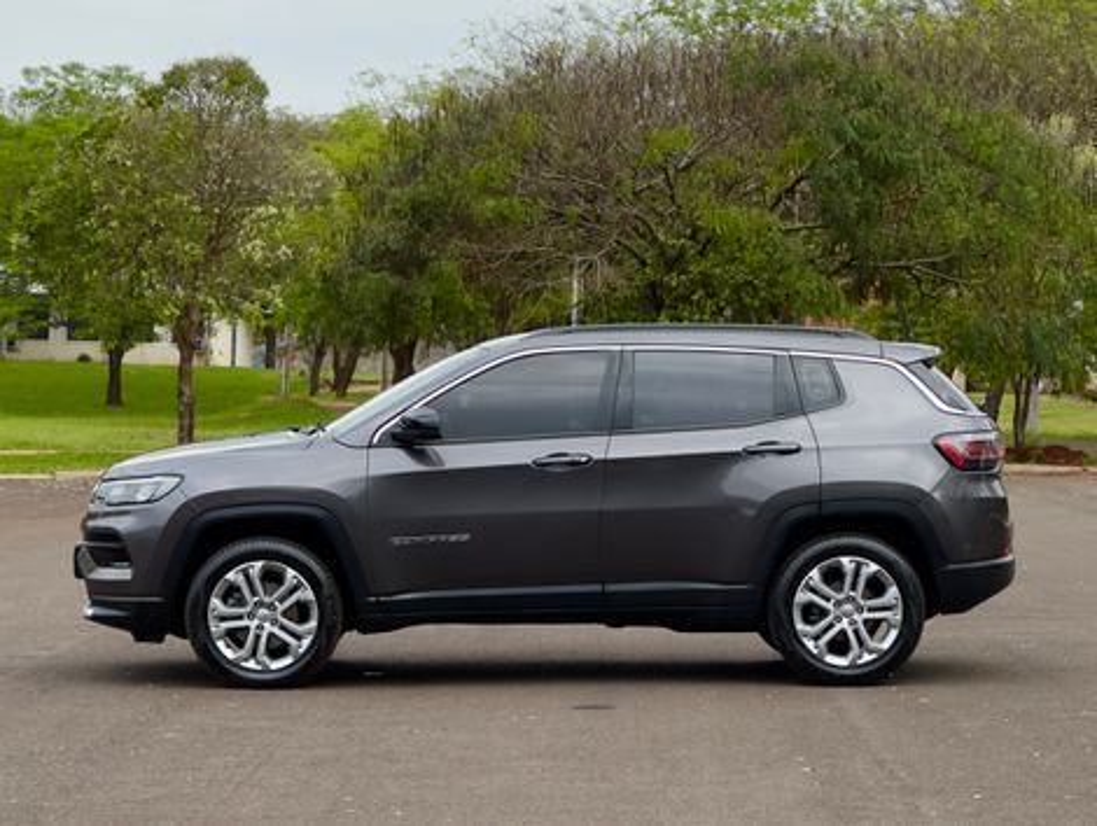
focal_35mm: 77
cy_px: 413
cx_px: 548
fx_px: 2444
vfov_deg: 19.2
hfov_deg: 25.3
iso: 25
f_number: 2.8
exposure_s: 1/237
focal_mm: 9
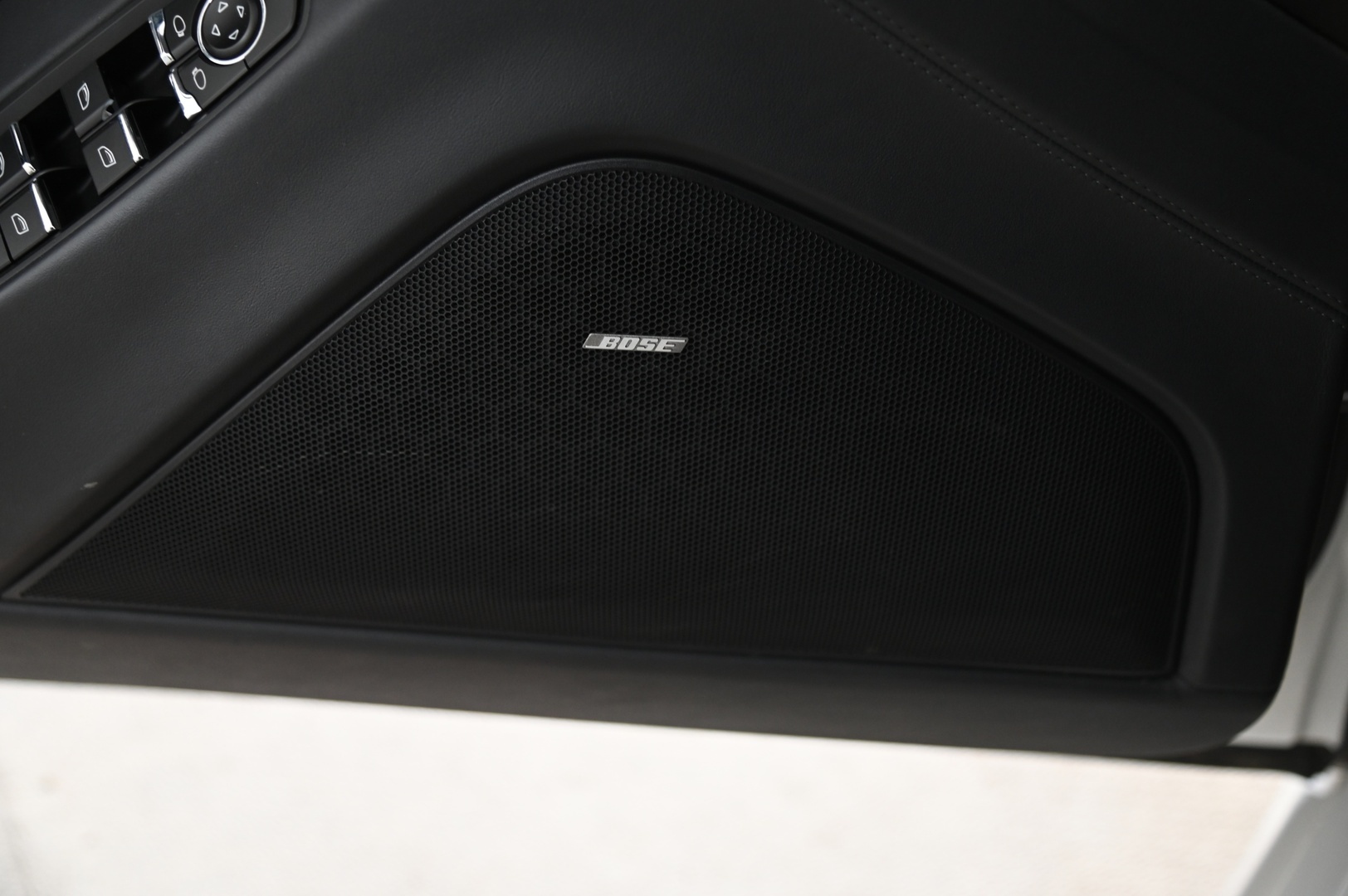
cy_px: 448
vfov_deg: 30.5
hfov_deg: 44.5
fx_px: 1646
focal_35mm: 44
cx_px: 674
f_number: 4
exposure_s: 1/25
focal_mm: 44
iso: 2000
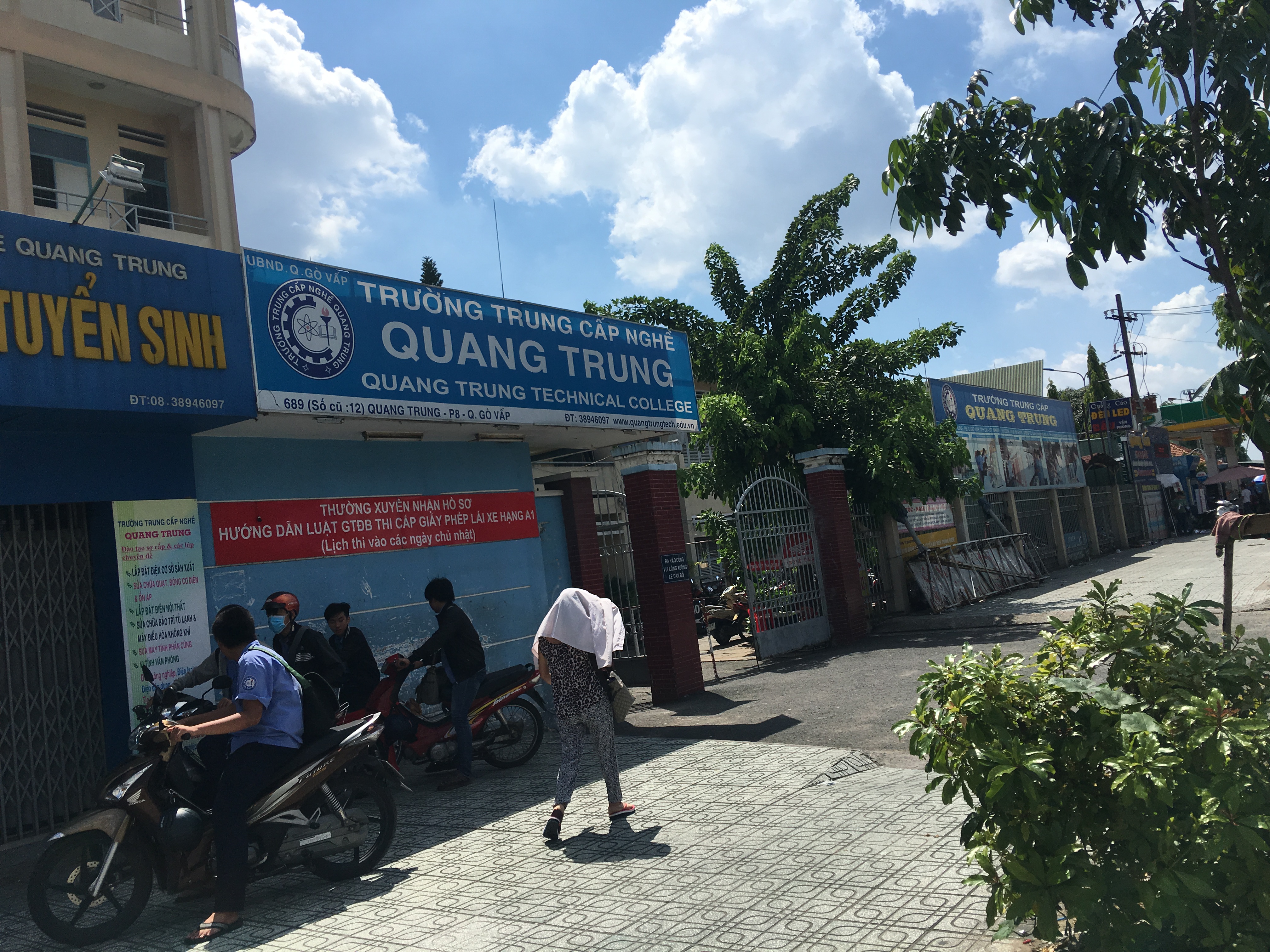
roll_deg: +6.7
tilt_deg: +5.3
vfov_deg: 48.2
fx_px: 1064
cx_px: 635
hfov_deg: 61.7
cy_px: 476
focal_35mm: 29
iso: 25
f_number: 2.2
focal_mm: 4.15
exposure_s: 1/3205
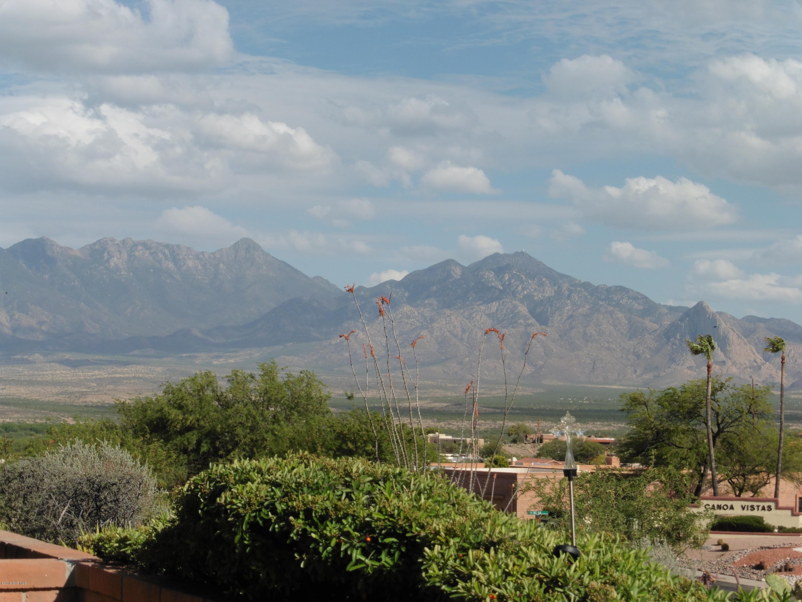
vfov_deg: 18.7
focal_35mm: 79
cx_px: 401
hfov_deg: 24.7
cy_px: 301
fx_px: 1830
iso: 100
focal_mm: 14.2
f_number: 5.6
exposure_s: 1/640
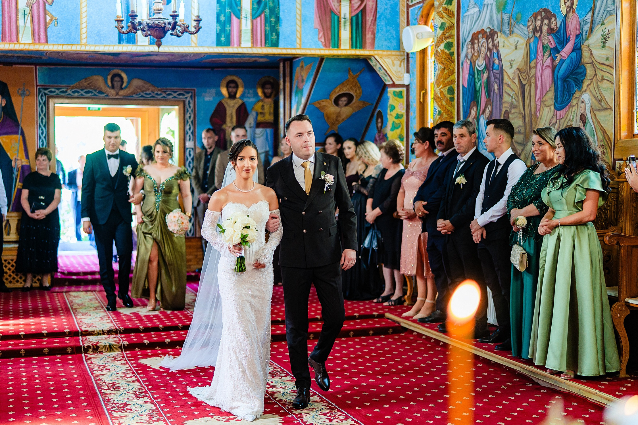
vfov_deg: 23.8
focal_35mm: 57
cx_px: 297
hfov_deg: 35.0
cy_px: 220
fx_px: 1010
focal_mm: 50
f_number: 1.4
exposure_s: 1/200
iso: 1000
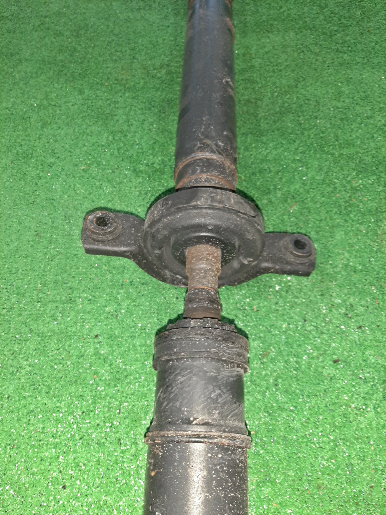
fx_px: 387
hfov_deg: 53.1
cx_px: 193
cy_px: 258
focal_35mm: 26
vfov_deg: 67.3
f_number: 1.7
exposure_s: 1/25
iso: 237
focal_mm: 3.93
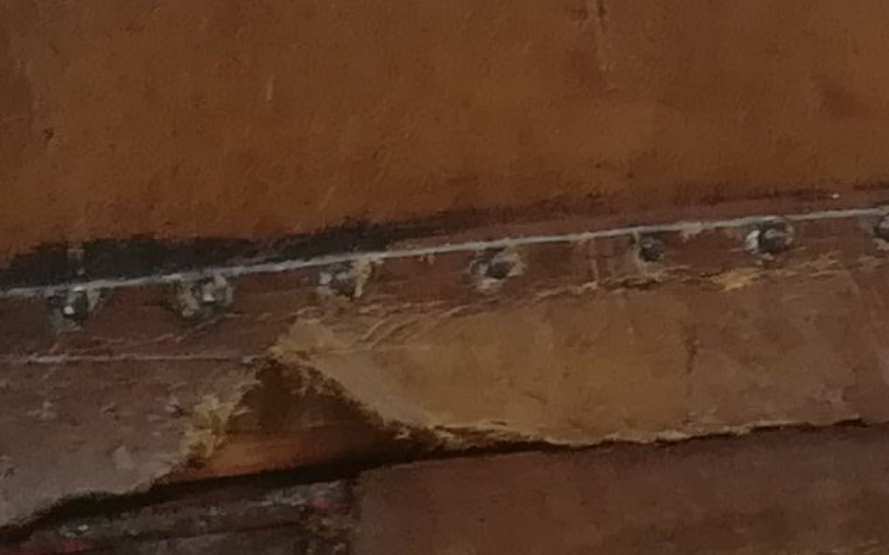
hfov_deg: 11.1
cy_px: 575
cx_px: 1749
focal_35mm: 172
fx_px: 4166
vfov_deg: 7.6
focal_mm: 3.83
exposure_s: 1/33.3
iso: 100
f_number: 2.2
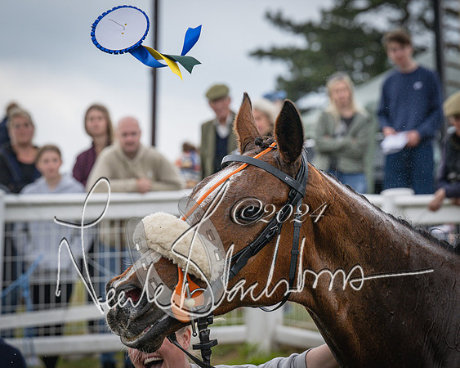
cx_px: 177
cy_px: 180
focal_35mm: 198
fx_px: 2701
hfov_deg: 9.7
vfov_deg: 7.8
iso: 400
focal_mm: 115
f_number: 5
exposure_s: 1/1000
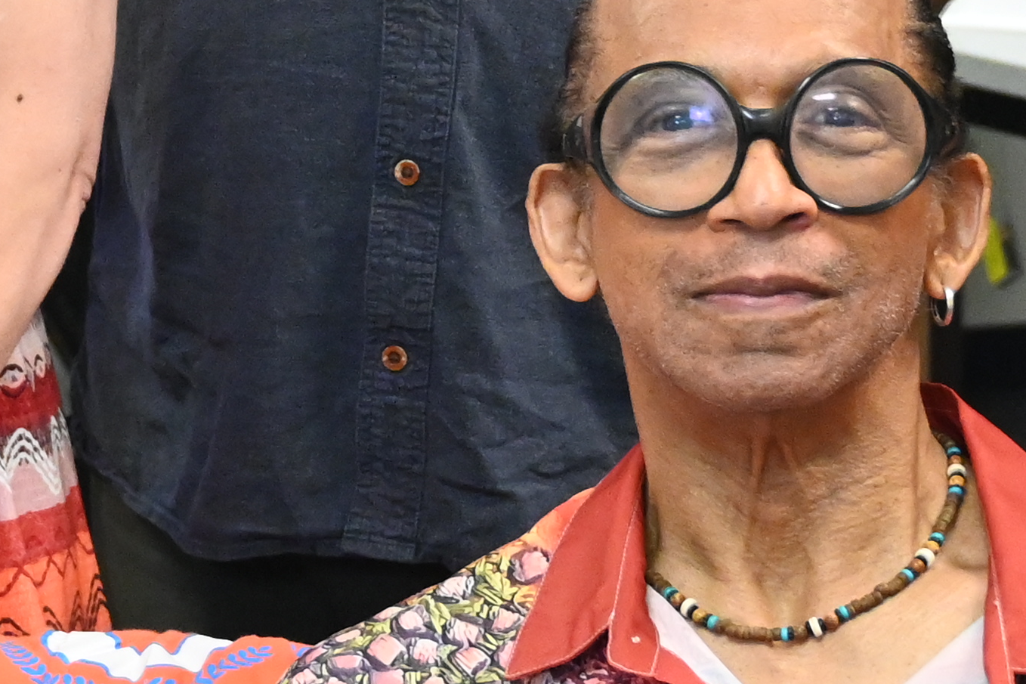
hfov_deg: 9.1
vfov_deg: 6.1
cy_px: 95
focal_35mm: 225
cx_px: 354
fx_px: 6411
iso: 2500
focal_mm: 37
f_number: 4
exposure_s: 1/125
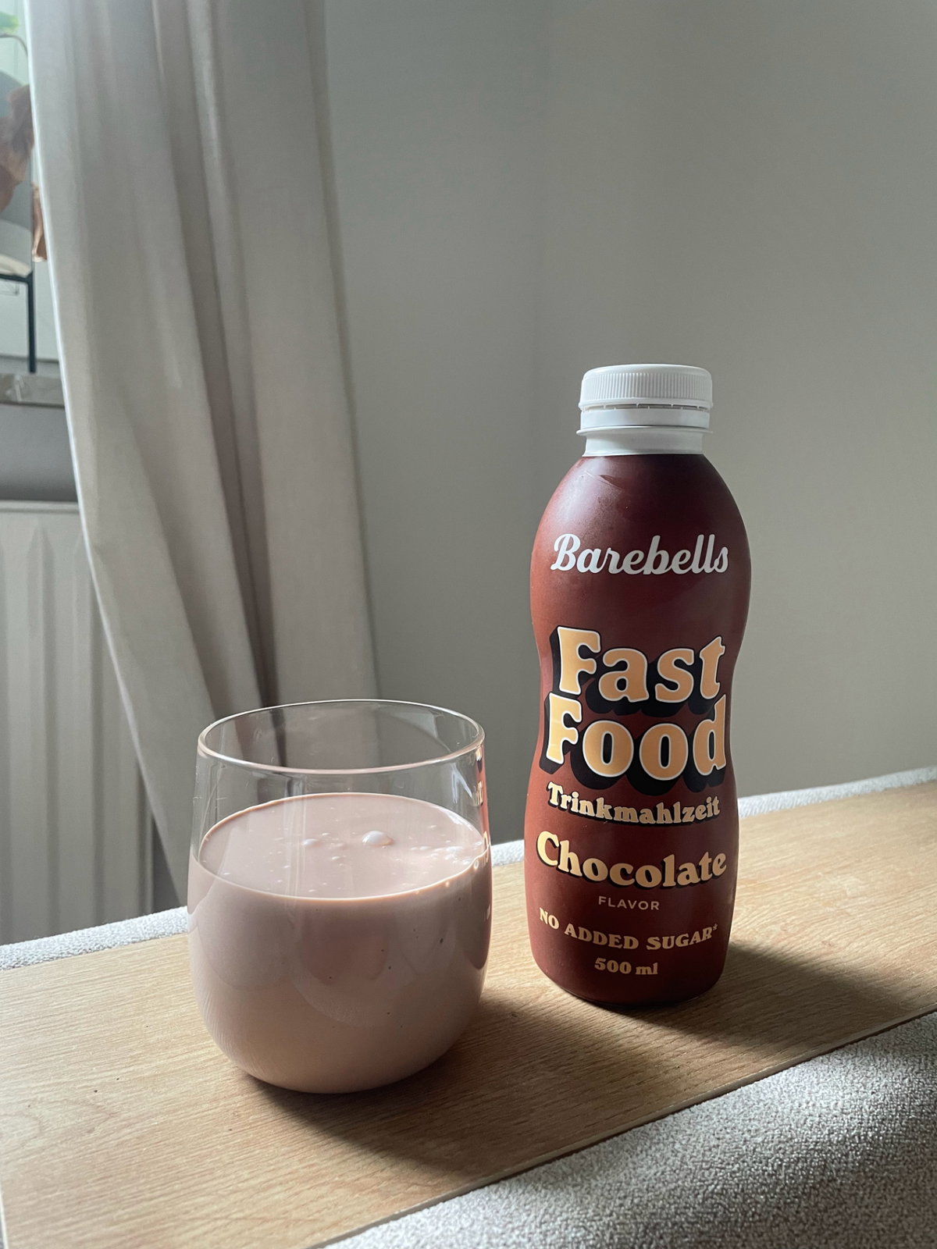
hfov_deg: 53.1
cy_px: 624
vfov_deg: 67.3
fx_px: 938
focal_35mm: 26
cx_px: 468
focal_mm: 4.2
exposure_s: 1/60
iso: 160
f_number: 1.6
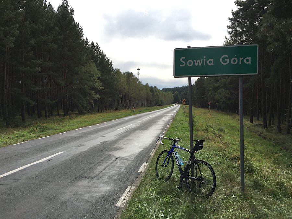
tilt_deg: -2.5
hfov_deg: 61.7
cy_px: 110
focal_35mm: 29
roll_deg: -0.5
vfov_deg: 48.2
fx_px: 245
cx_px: 146
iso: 25
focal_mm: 4.15
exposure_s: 1/1304
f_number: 2.2
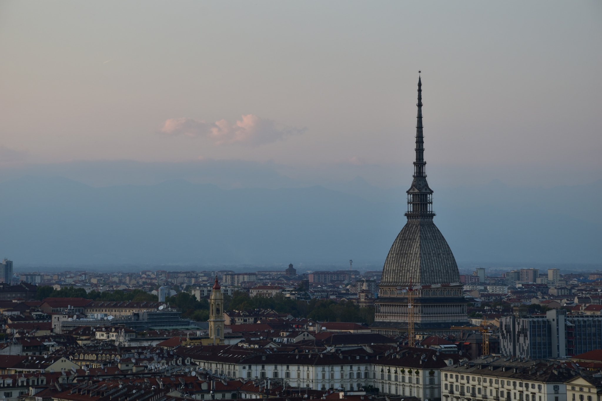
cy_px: 200
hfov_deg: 18.2
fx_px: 1881
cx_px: 301
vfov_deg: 12.2
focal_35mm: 112
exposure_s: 1/50
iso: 100
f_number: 8
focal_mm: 75
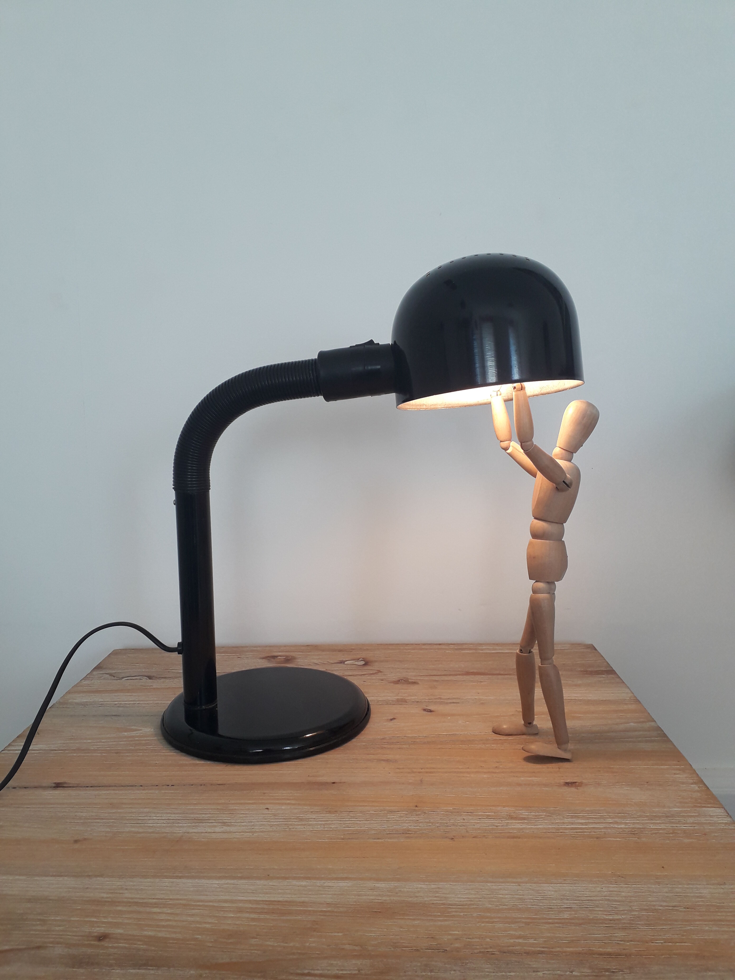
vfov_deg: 65.3
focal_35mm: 27
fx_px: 764
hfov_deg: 51.4
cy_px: 490
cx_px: 368
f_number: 1.9
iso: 64
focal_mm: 3.6
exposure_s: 1/100
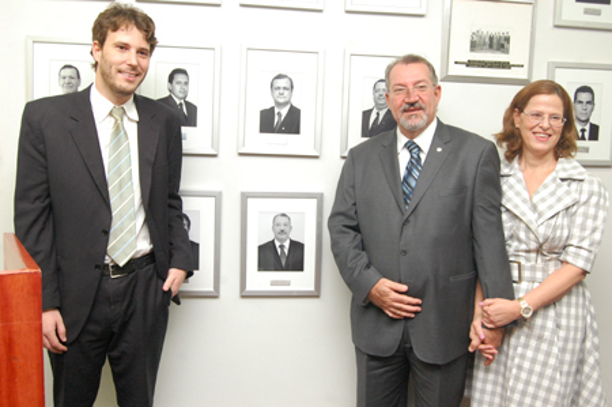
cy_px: 204
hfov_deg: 55.2
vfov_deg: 38.3
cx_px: 306
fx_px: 586
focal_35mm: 34
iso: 1600
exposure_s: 1/60
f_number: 7.1
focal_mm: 23
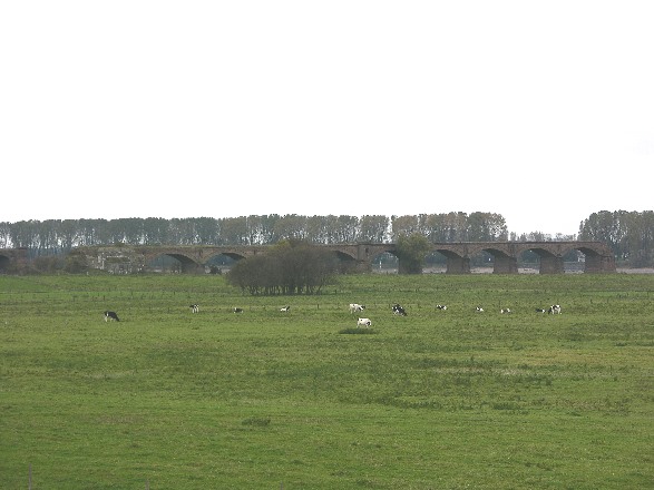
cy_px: 245
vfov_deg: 10.6
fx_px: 2644
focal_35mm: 140
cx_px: 327
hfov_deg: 14.1
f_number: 4.3
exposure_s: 1/77.9
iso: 50
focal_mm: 34.7
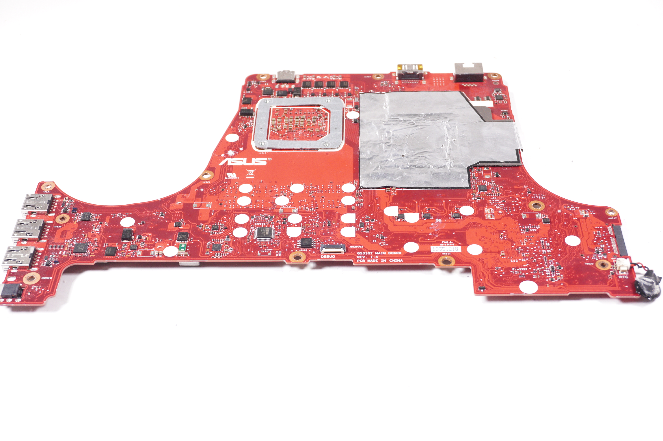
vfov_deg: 25.0
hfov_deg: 36.9
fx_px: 994
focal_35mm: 54
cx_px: 332
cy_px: 220
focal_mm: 36
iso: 1000
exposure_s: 1/200
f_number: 6.3
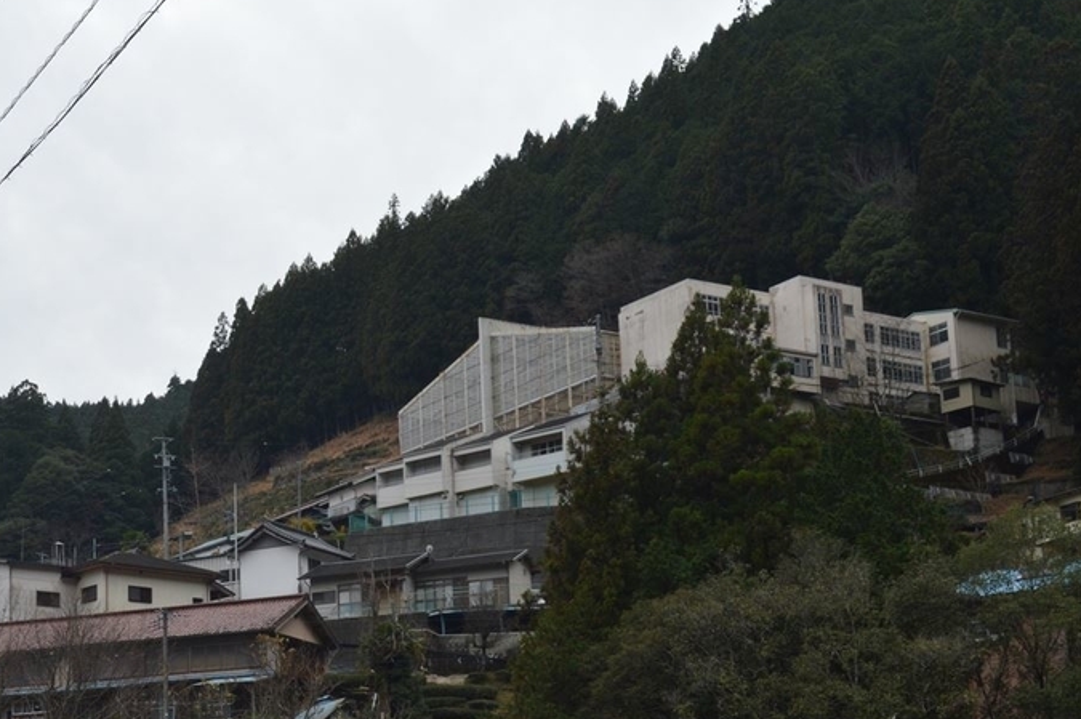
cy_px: 583
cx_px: 219
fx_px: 1920
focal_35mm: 64
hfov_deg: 30.7
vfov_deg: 20.9
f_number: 7.1
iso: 400
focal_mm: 24
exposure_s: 1/200
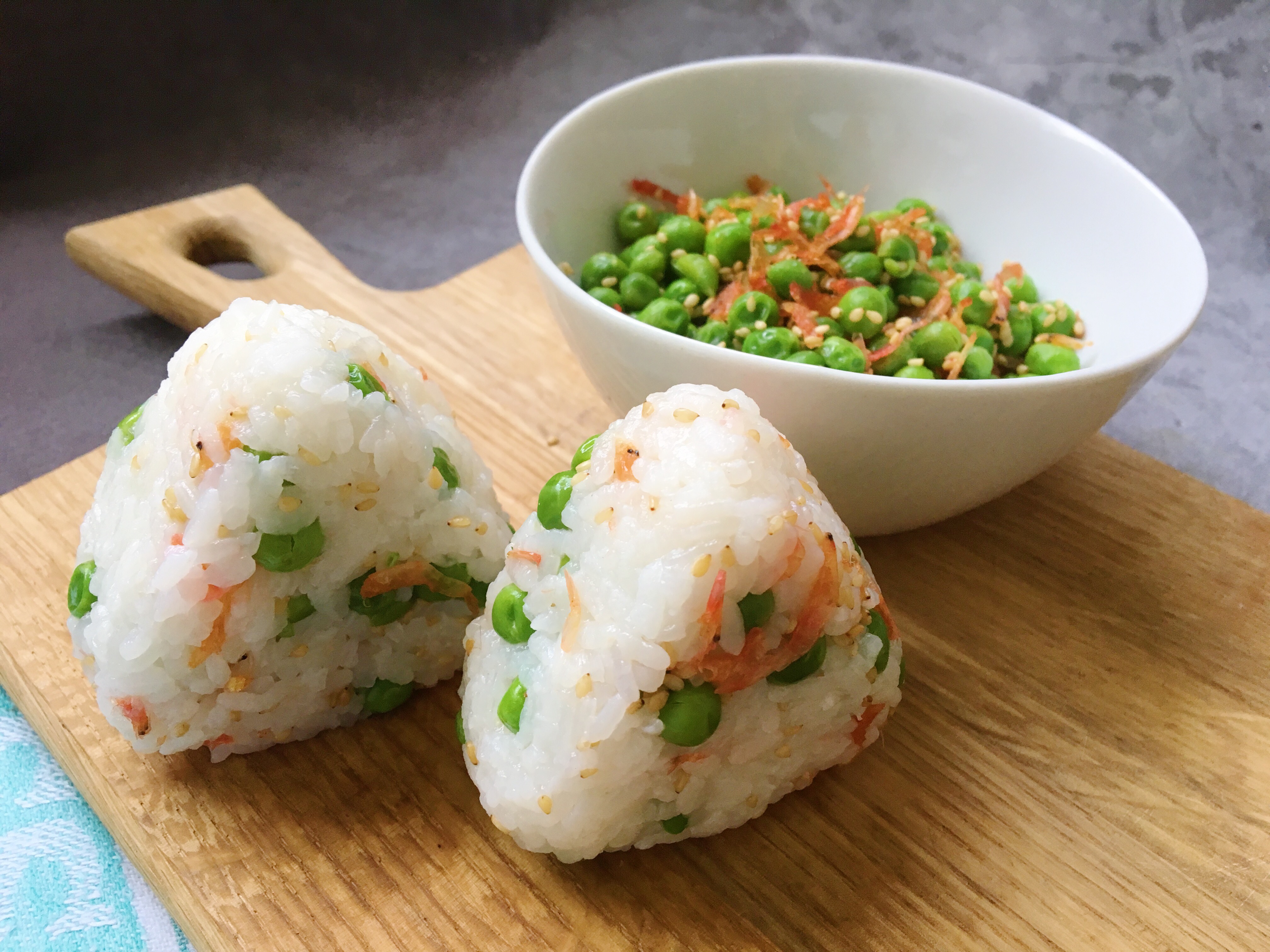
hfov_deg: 61.7
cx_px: 635
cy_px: 476
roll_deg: -2.0
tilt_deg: -38.5
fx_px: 1064
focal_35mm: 29
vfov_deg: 48.2
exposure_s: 1/33
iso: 50
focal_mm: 4.15
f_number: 2.2
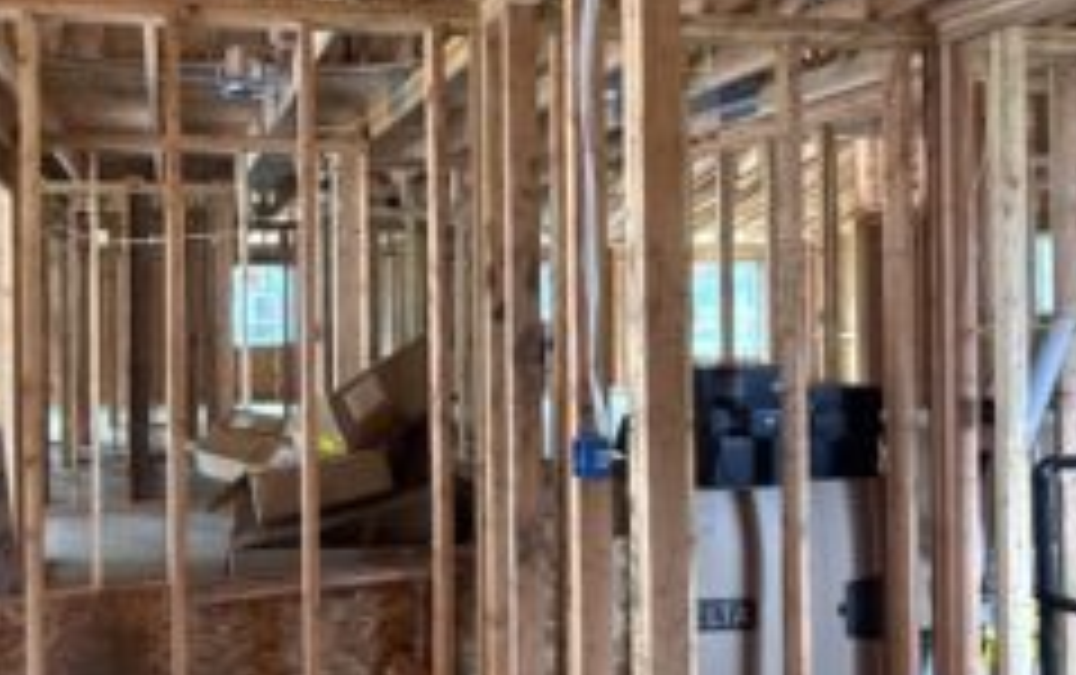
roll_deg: -0.1
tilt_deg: +0.4
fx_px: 910
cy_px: 306
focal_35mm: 31
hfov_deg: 58.7
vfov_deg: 40.7
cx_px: 299
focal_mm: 2.22
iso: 400
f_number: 2.2
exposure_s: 1/60
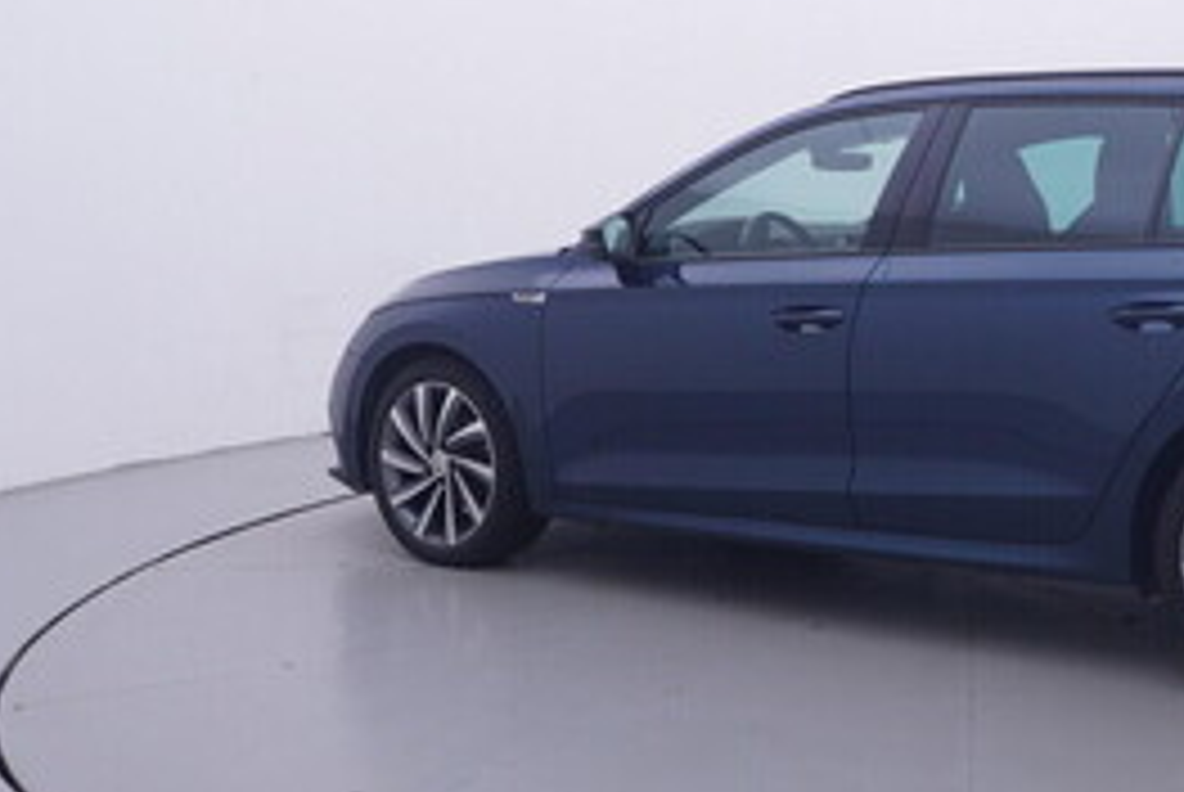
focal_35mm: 47
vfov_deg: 28.5
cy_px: 250
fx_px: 1549
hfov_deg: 39.3
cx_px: 1033
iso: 200
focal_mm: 15
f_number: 5
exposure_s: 1/80
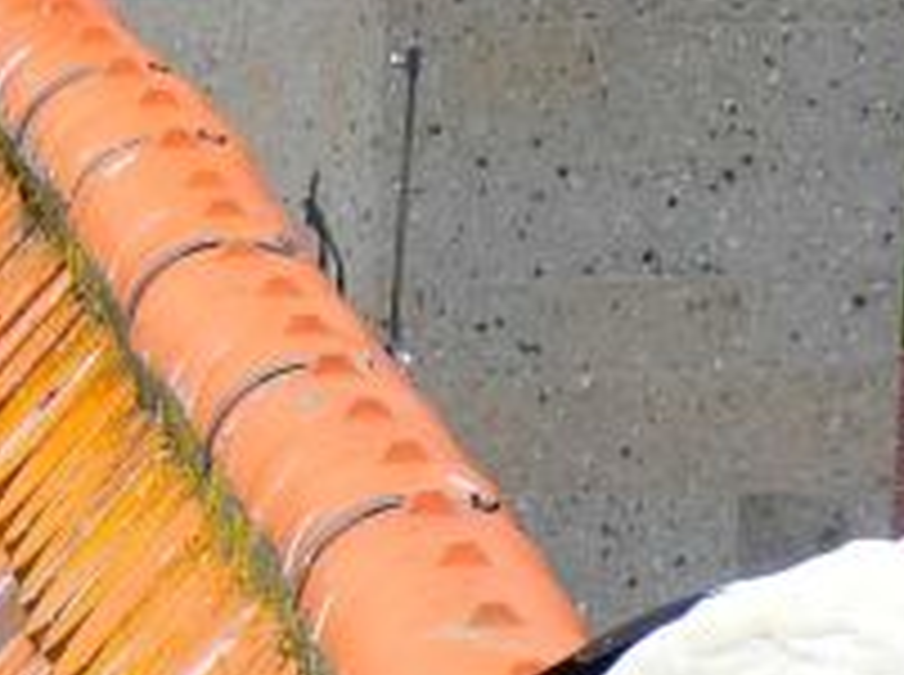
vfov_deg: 2.4
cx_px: 1012
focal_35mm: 619
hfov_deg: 3.2
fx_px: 16136
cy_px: 286
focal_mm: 24.7
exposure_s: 1/125
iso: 80
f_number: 5.3
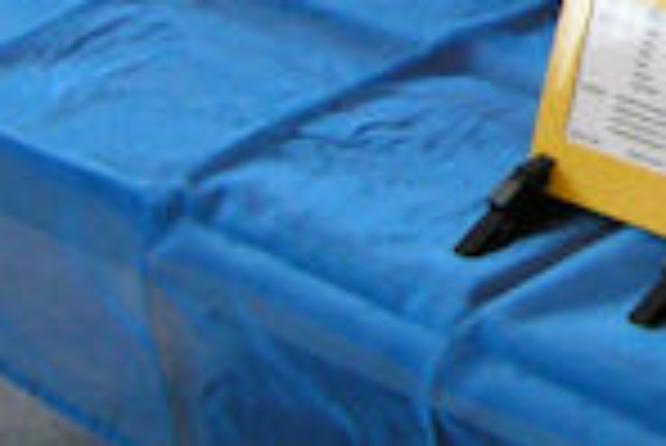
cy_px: -471
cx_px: 1233
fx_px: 3370
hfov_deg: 10.5
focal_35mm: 182
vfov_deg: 7.3
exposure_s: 1/40
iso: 125
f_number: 2.8
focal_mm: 6.3
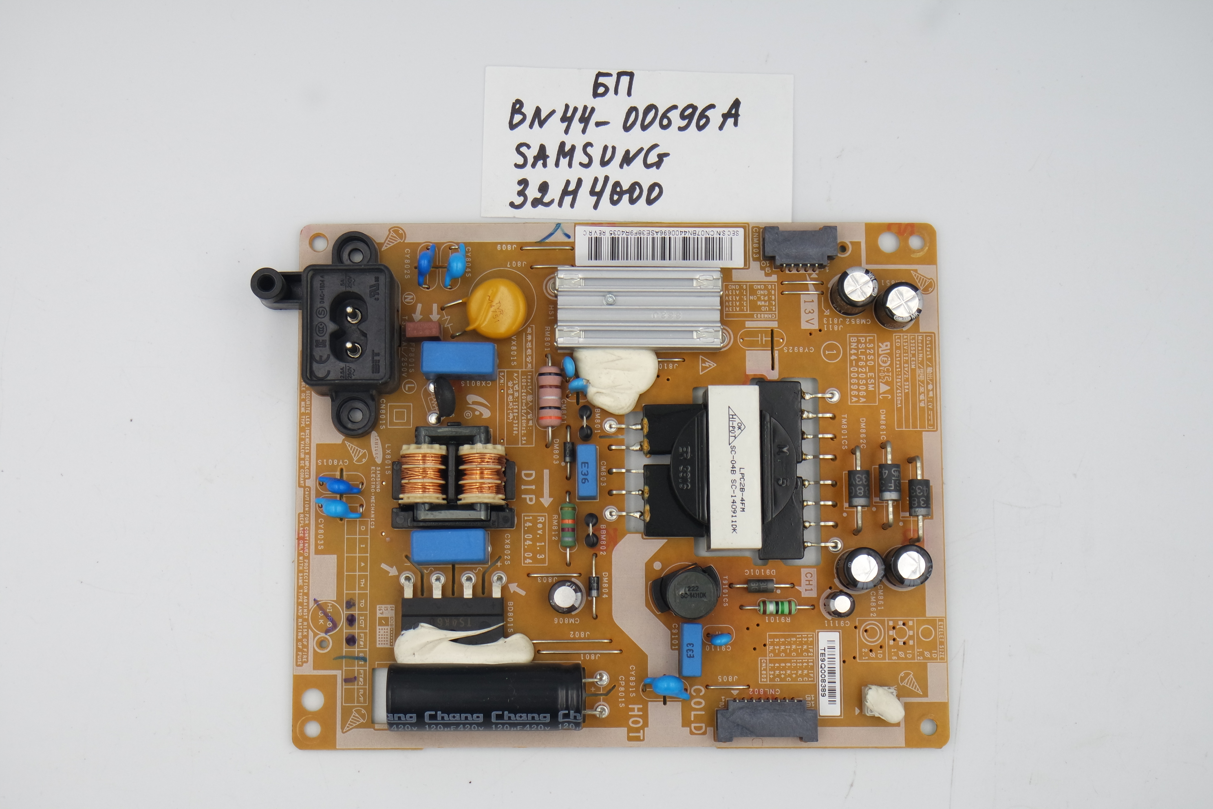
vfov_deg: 23.0
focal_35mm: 59
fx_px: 1988
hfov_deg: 33.9
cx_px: 606
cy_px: 404
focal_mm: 22
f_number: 5
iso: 200
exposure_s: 1/125
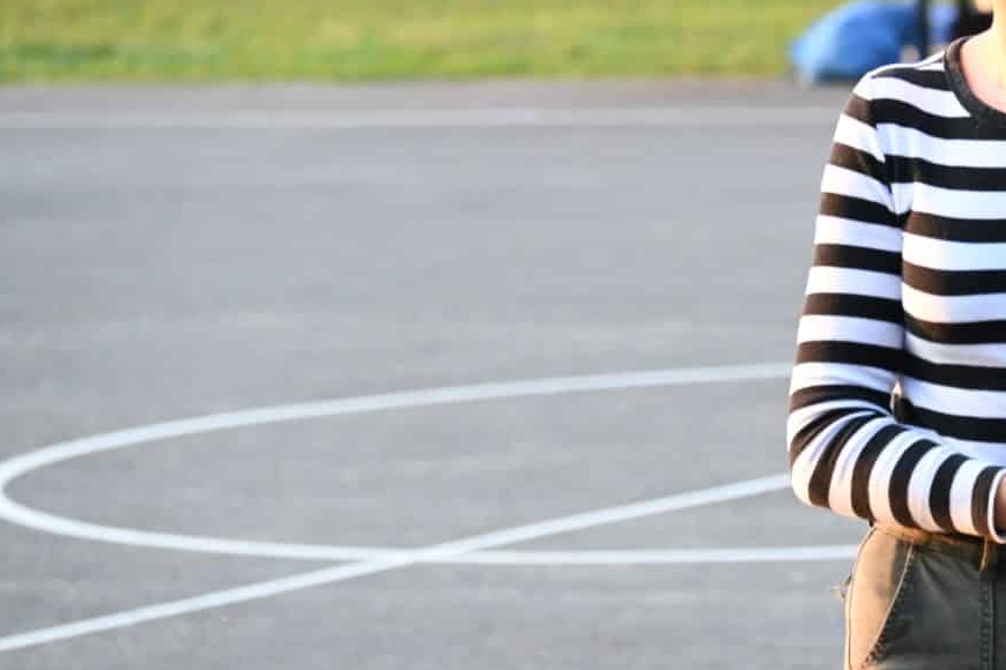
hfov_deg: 5.5
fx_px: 10532
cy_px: 281
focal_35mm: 377
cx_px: 823
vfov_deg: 3.6
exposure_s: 1/250
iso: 1400
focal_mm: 135
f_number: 5.3
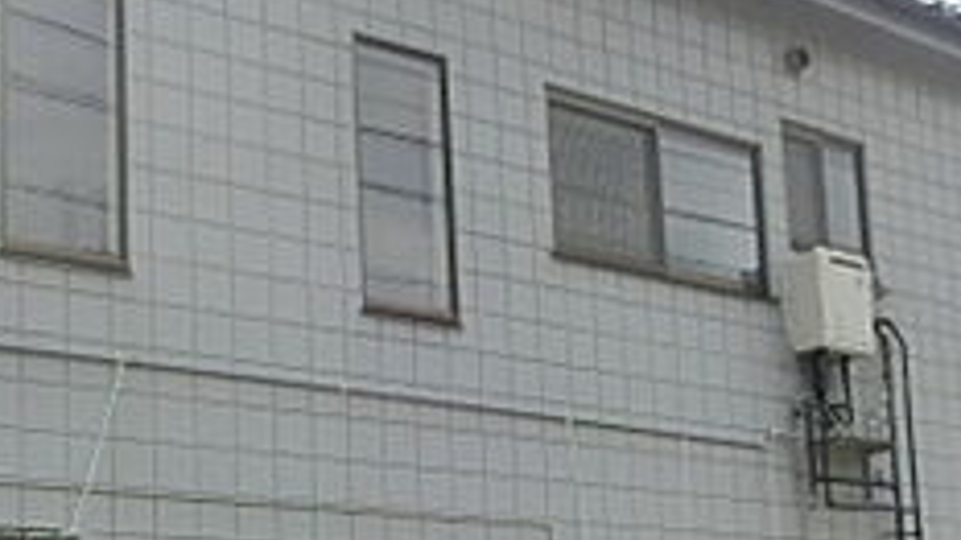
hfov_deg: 30.1
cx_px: 417
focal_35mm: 70
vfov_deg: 17.0
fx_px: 1784
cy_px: 486
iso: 160
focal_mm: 4.43
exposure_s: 1/250
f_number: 8
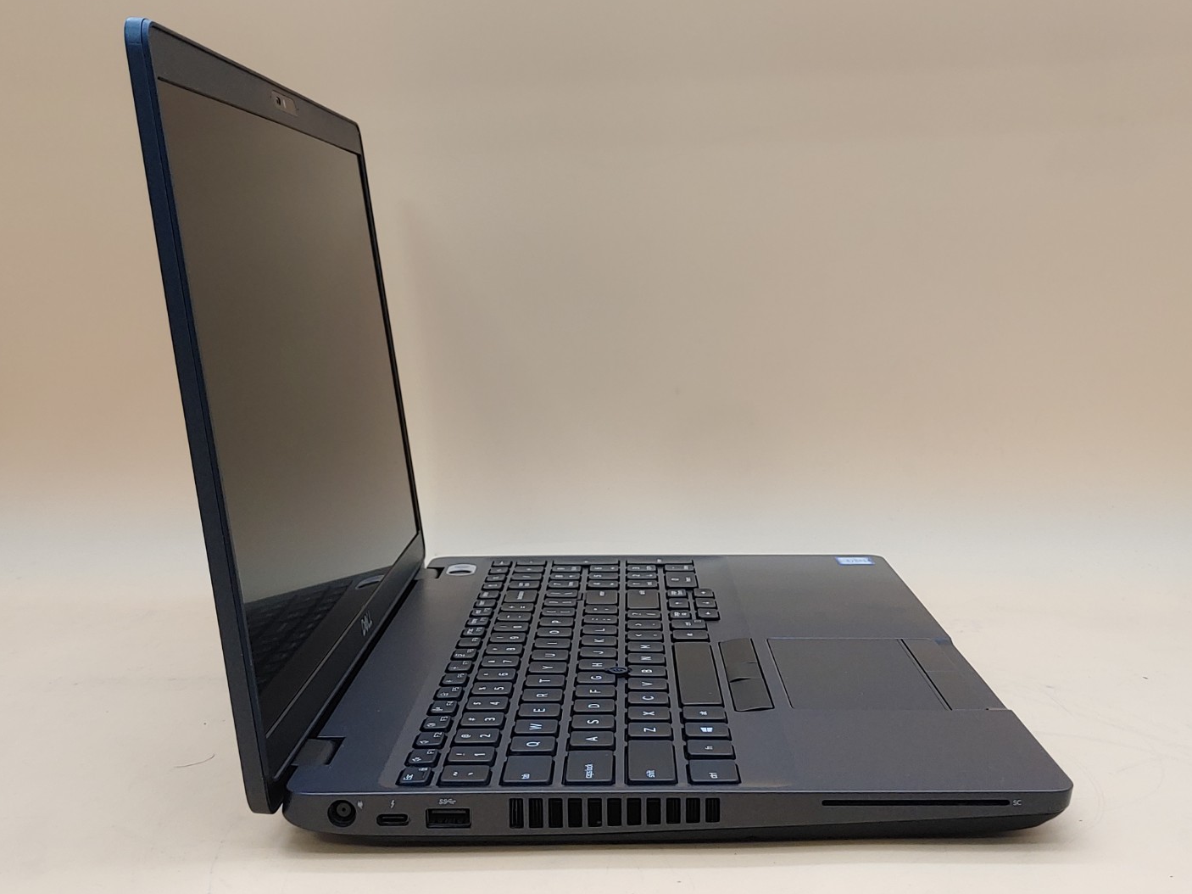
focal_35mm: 42
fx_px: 1446
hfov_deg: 44.8
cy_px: 437
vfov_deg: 34.3
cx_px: 592
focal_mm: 4.36
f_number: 1.8
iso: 50
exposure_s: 1/82
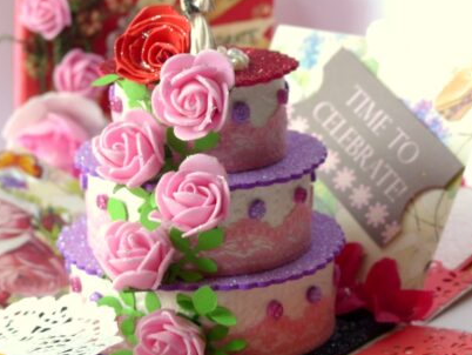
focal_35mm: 94
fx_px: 1282
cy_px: 129
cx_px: 156
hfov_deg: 20.8
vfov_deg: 15.7
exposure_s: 1/160
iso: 100
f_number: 2.8
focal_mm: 11.4
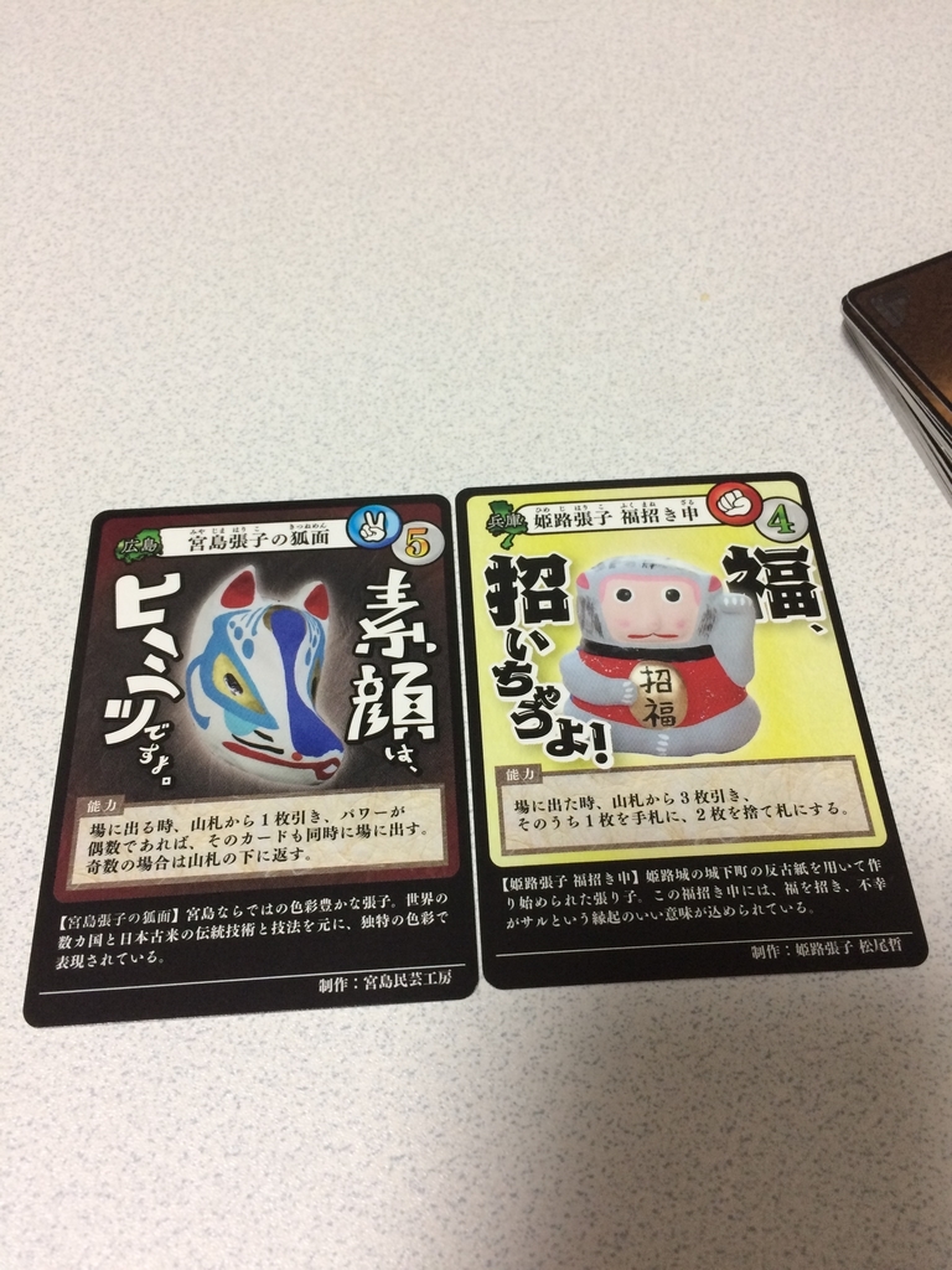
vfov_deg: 61.7
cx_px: 476
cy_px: 635
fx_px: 1063
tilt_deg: -59.6
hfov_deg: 48.2
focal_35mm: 29
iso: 125
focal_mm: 4.15
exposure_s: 1/30
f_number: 2.2
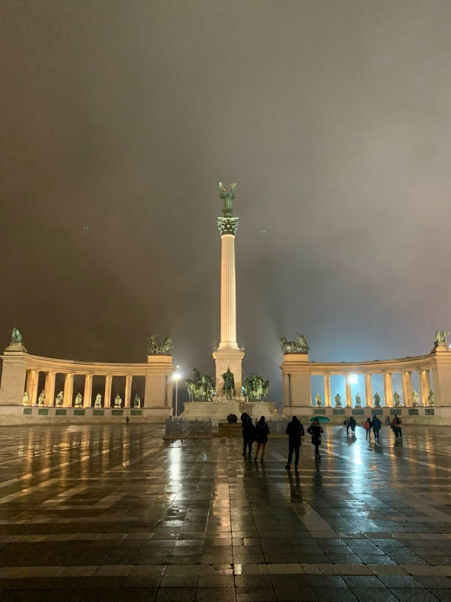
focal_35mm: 26
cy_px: 301
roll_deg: +0.3
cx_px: 226
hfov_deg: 53.1
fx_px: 452
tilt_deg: +13.8
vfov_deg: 67.3
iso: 500
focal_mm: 4.25
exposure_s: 1/25
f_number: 1.8
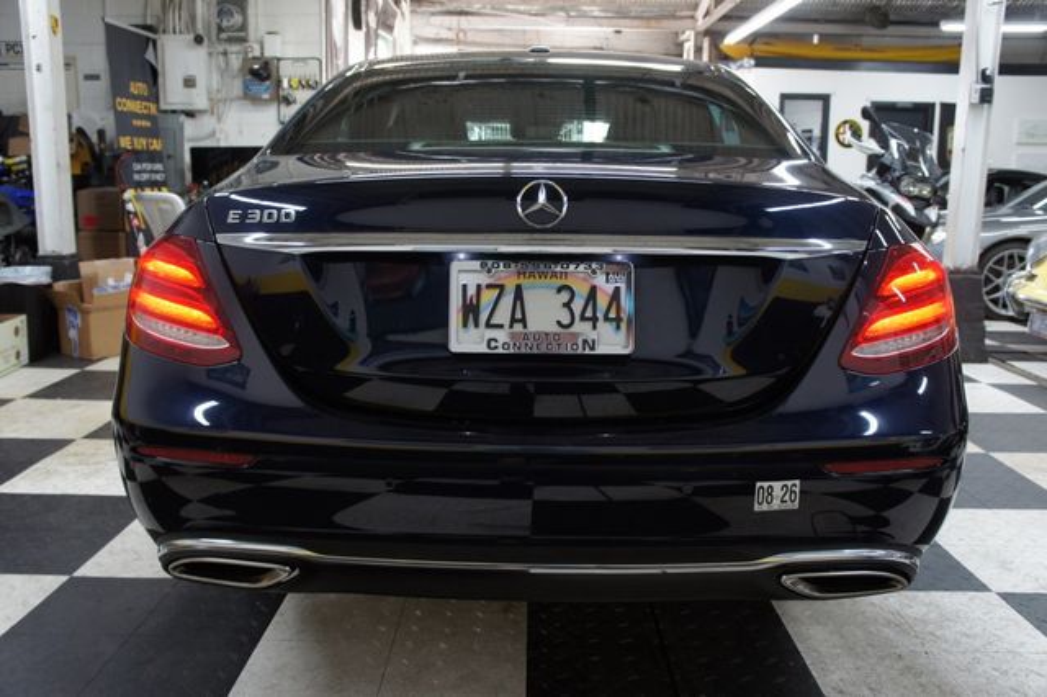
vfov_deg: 45.6
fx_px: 828
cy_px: 348
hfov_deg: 64.6
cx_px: 524
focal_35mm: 28
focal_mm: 19
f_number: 4
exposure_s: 1/30
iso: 320
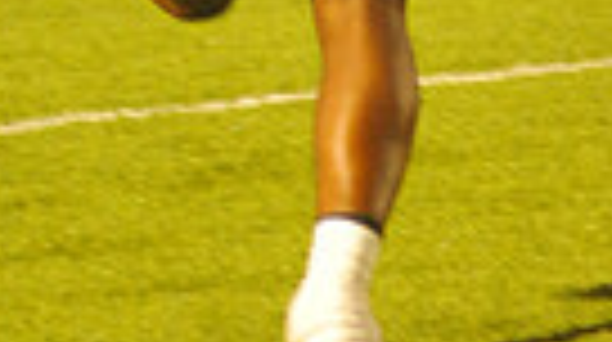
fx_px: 14469
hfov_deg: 2.4
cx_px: 194
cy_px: -720
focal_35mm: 893
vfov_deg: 1.3
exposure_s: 1/200
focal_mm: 200
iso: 6400
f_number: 5
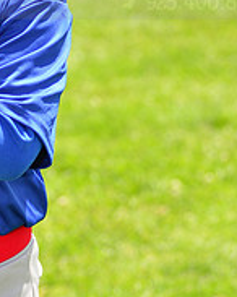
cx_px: -66
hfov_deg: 4.5
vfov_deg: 5.6
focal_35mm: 346
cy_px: -32
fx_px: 3039
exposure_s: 1/250
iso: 100
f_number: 5
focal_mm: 116
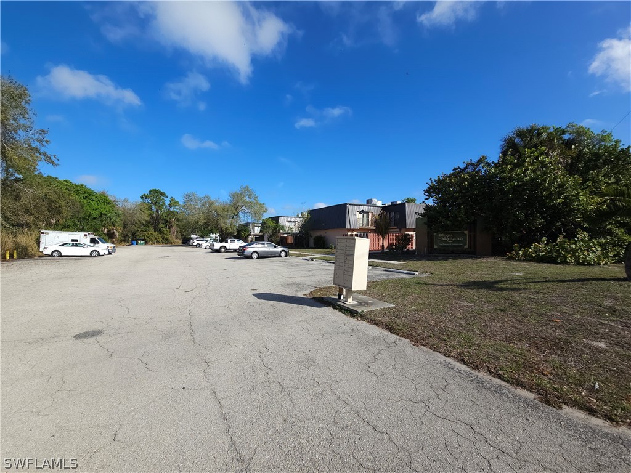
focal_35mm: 13
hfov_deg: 106.2
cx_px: 316
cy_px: 236
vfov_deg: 89.9
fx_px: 237
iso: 50
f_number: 2.2
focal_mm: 2.2
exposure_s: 1/1576
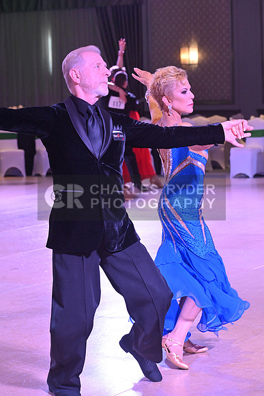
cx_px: 132
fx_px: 1374
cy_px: 198
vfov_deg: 16.4
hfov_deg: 11.0
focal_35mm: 125
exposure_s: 1/320
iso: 5000
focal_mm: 125
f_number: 8
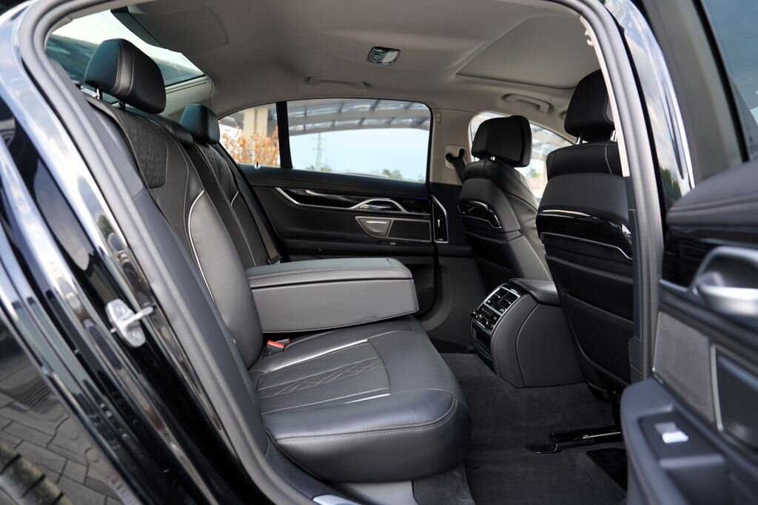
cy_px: 252
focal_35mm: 24
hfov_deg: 73.7
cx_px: 379
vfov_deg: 53.1
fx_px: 505
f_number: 3.2
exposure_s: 1/40
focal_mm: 24
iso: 100
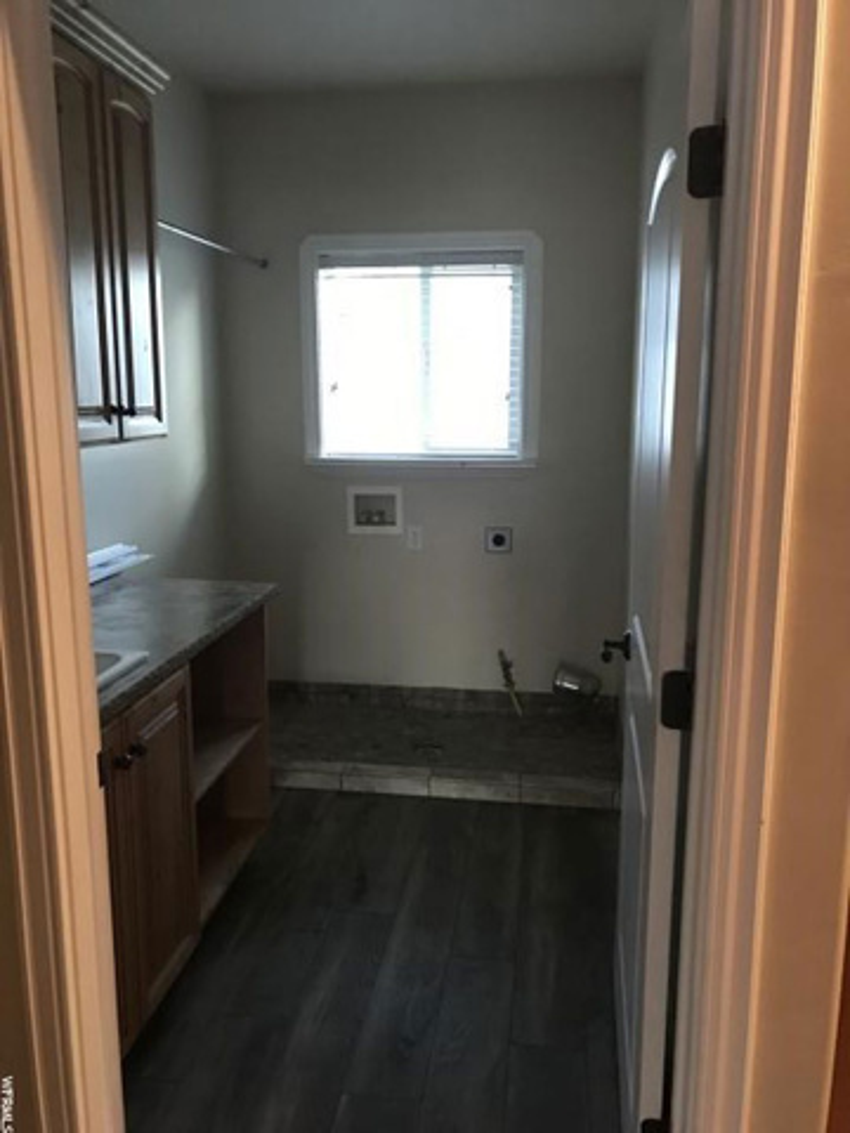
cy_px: 566
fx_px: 917
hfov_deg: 49.7
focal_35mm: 28
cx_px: 425
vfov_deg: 63.4
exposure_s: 1/7
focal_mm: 3.99
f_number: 1.8
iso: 100
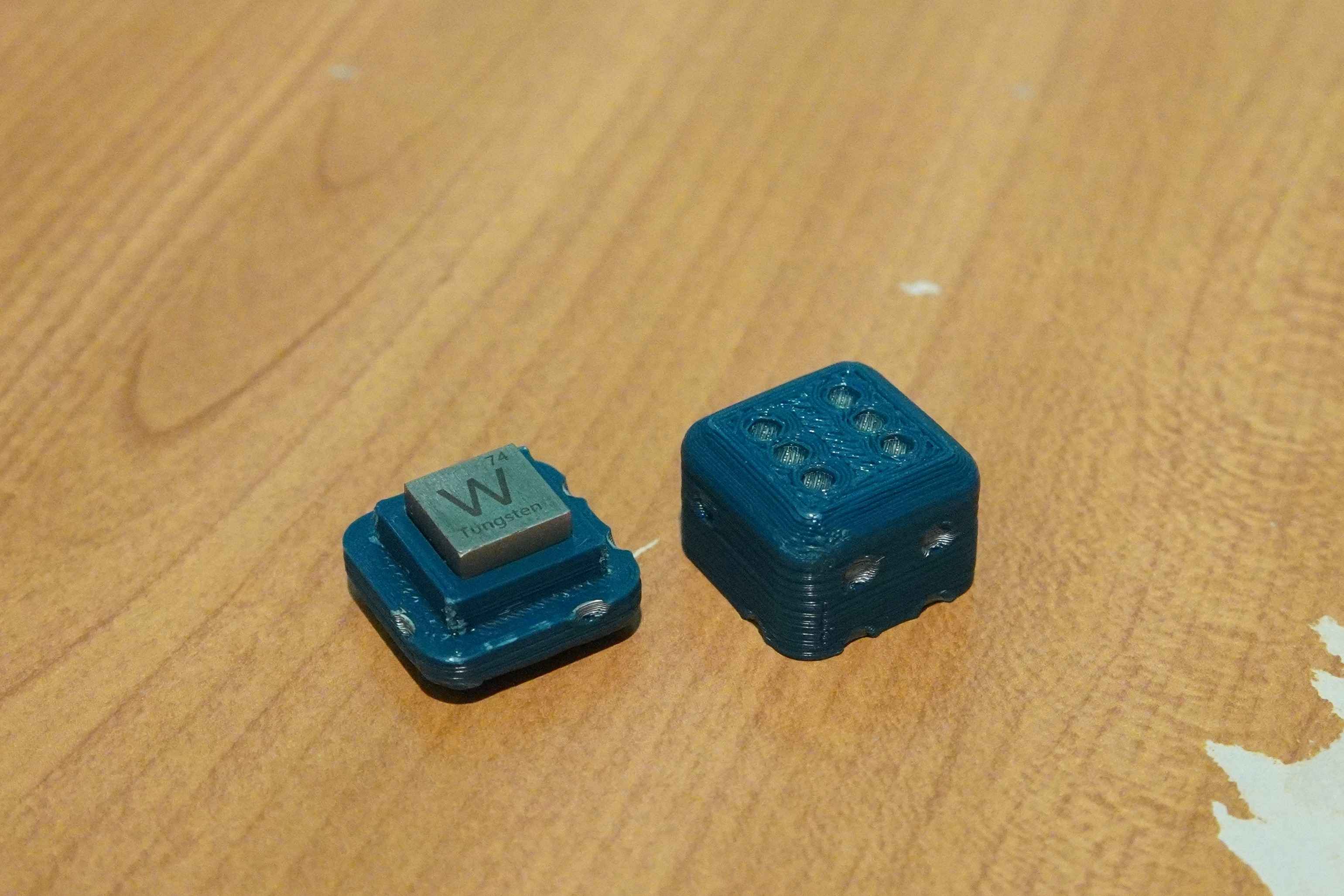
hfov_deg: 54.4
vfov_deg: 37.8
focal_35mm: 35
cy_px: 448
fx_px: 1306
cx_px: 672
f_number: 6.3
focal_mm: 35
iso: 12800
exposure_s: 1/80
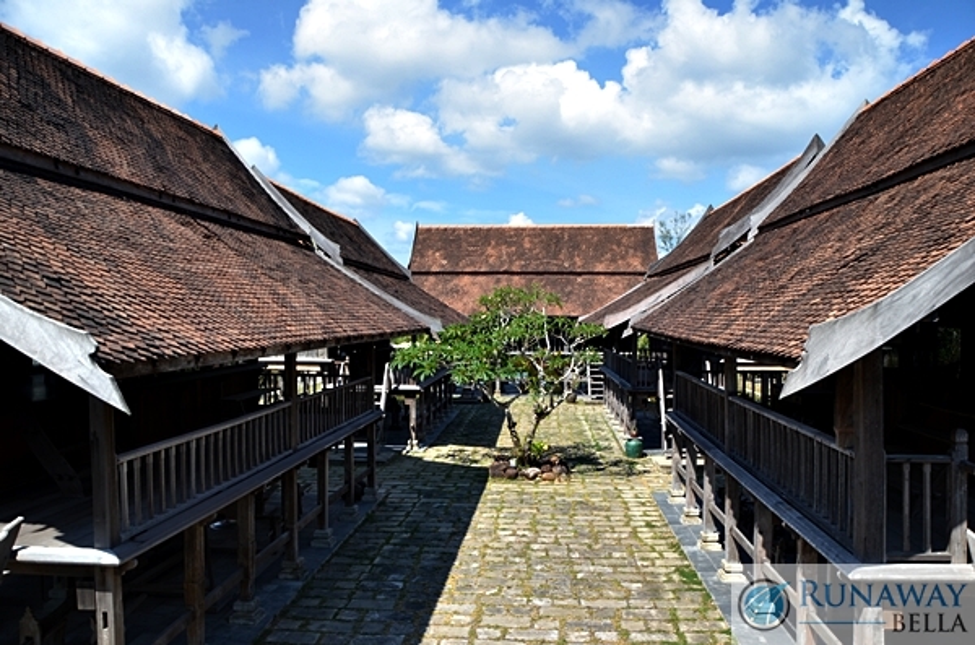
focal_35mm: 27
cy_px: 322
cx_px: 488
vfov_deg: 47.7
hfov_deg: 67.5
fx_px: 730
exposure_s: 1/1000
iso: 200
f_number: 5.6
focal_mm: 18
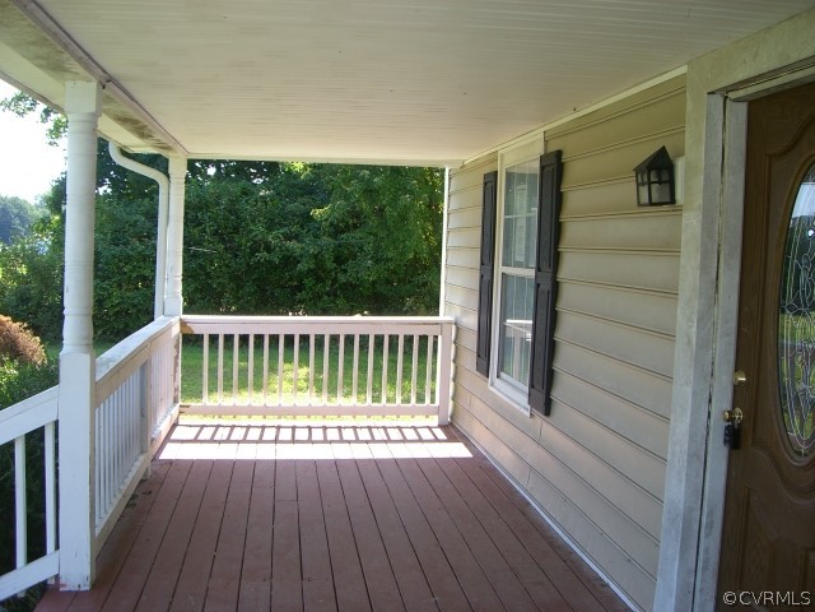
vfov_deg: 37.7
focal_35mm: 38
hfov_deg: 49.0
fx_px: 895
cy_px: 306
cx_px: 408
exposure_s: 1/250
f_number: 2.7
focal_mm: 6.2
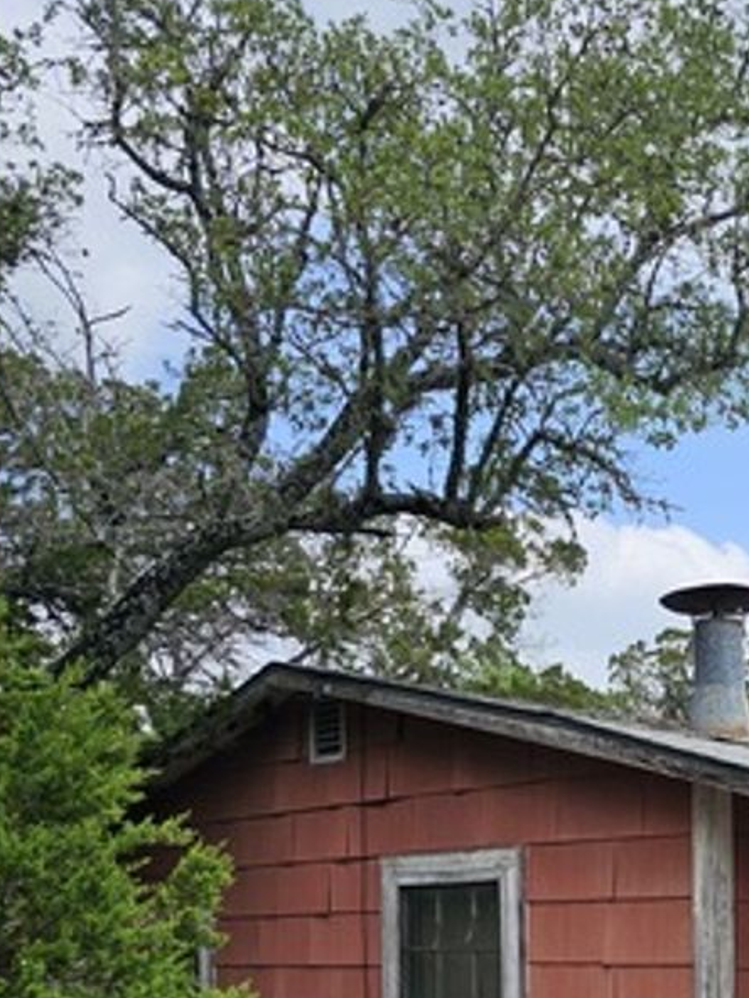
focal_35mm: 53
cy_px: 963
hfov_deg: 25.4
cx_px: 842
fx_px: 1529
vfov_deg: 33.5
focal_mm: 6.3
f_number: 1.7
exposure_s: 1/694
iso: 10
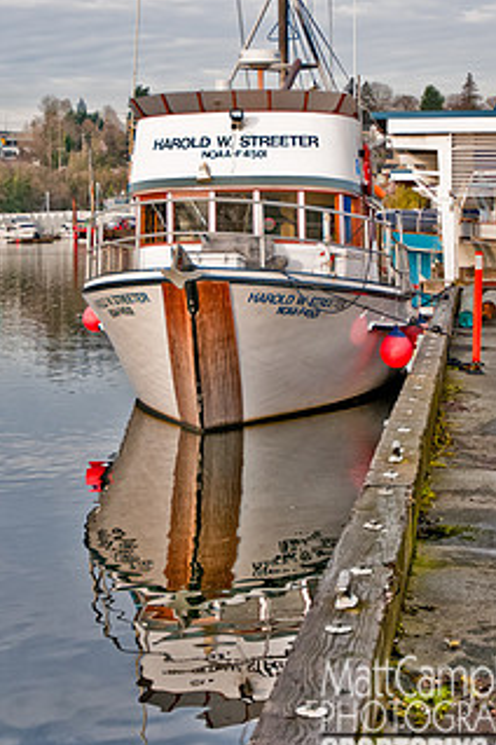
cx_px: 235
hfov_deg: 20.7
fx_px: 1358
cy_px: 283
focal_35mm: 66
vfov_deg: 30.5
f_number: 4
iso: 200
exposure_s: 1/400
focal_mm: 31
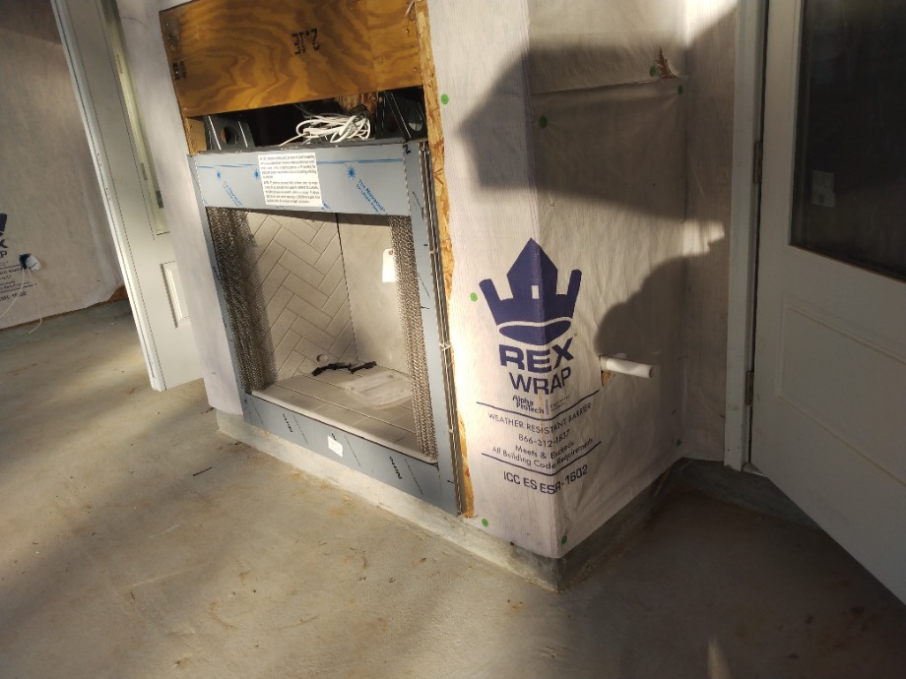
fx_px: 523
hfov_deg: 81.7
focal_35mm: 20
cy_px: 340
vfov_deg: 66.0
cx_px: 453
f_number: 2
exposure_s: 1/396
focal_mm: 3.54
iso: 100
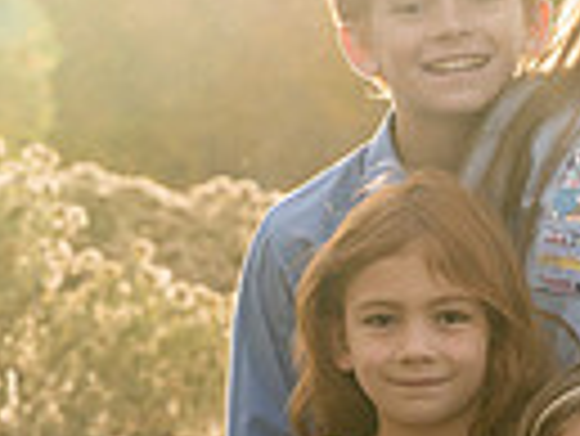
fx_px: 5803
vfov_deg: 4.3
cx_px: -108
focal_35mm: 346
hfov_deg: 5.7
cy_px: 429
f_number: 6.3
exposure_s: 1/250
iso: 640
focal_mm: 80
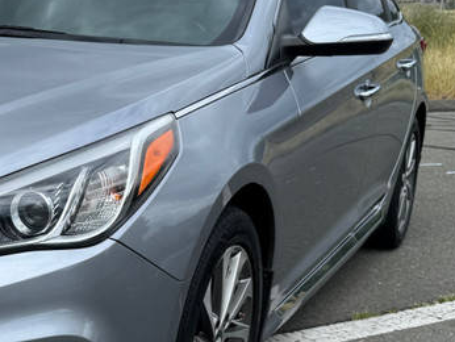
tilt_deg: -14.8
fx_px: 934
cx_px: -42
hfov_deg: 25.4
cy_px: 268
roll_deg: -1.8
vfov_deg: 20.5
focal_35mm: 71
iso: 80
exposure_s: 1/3247
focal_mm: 6.76
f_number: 1.78
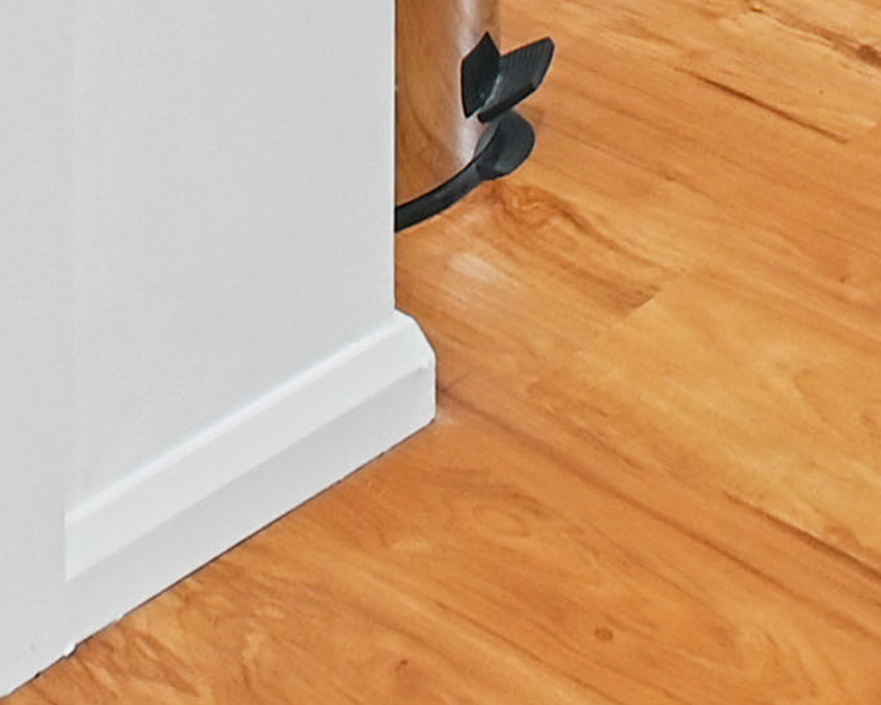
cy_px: -1386
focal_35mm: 118
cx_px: 913
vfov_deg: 9.9
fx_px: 3077
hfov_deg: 15.9
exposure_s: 1/20
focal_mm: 14
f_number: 4
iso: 450
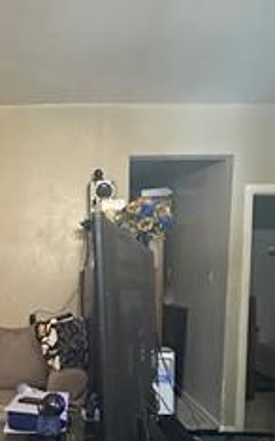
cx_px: 17
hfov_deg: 31.6
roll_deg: -0.7
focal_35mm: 38
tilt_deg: -2.9
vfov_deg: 50.6
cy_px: 294
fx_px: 456
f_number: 2.2
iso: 1250
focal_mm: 2.22
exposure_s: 1/30
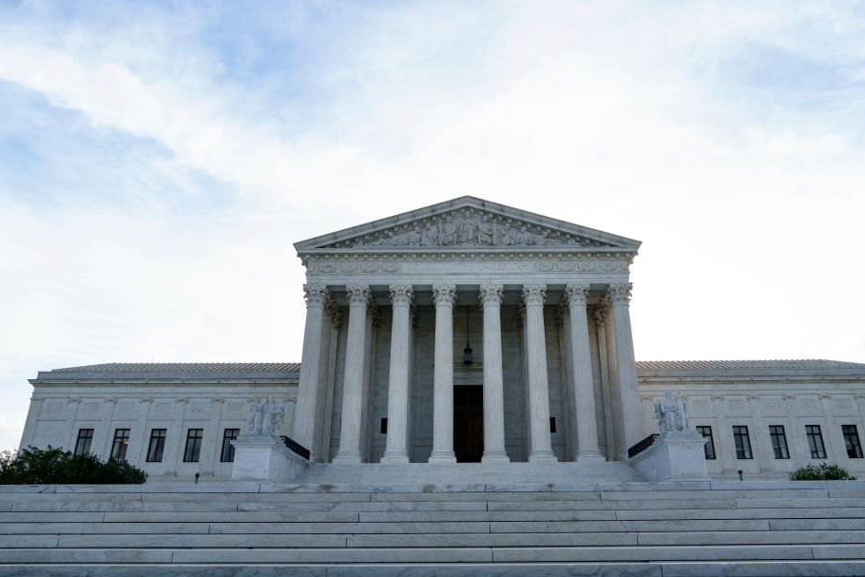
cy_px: 267
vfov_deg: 47.9
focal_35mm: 27
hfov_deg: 67.3
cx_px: 468
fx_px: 649
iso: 200
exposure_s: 1/320
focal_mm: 24
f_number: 5.6
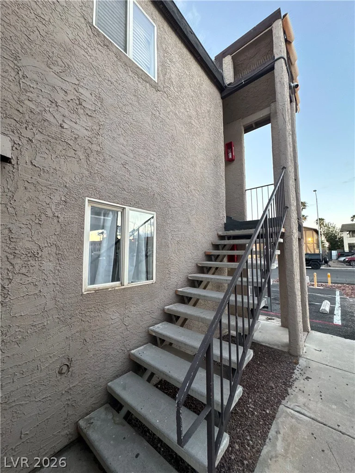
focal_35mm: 14
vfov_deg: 102.1
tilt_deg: +4.7
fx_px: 191
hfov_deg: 85.7
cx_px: 178
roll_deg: +0.4
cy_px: 236
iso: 320
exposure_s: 1/60
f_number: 2.2
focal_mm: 2.22
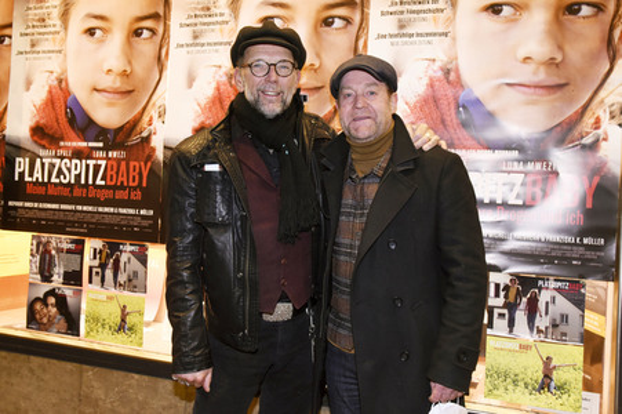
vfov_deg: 43.5
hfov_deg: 62.0
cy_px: 207
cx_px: 311
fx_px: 518
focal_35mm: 30
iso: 2500
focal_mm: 30
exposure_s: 1/60
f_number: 6.3
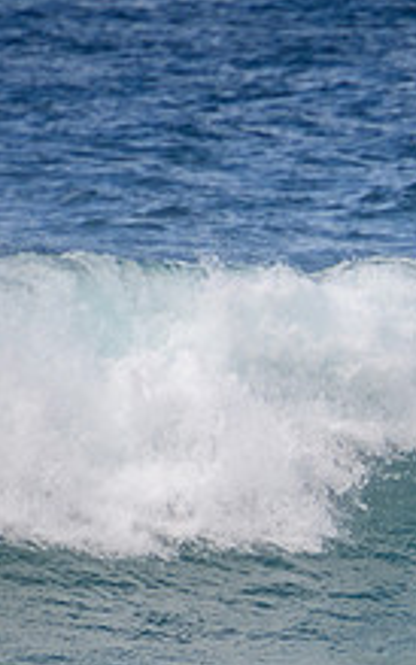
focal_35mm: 1480
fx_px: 26829
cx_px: 557
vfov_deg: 1.4
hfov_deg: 0.9
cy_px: 441
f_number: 5.6
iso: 360
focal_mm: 400
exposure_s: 1/2000
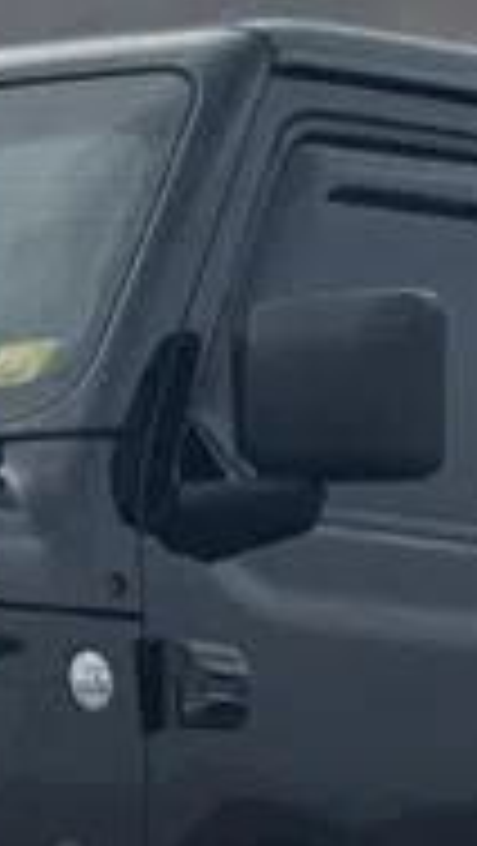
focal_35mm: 178
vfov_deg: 11.9
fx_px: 3995
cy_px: 891
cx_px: -644
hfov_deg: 6.5
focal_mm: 6.76
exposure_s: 1/4310
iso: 64
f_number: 1.78
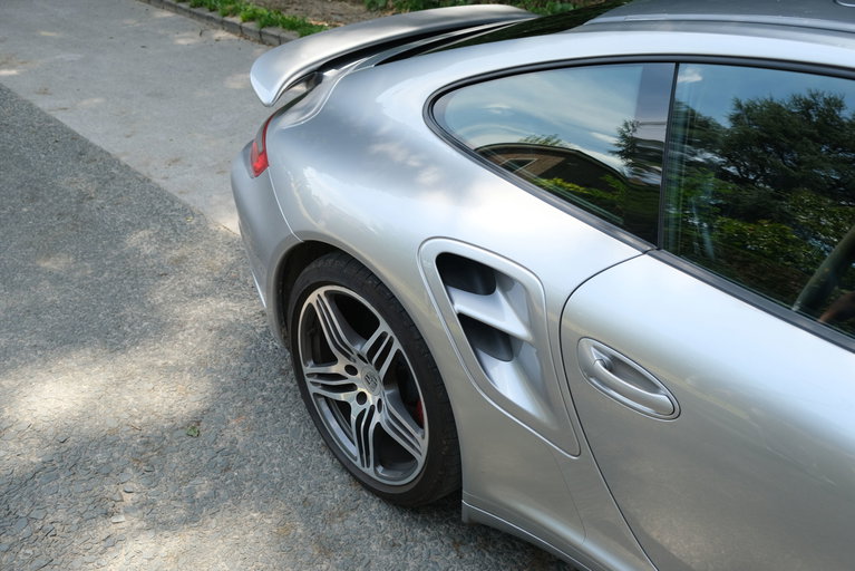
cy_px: 286
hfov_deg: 54.4
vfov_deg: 37.9
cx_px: 428
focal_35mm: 35
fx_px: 832
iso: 400
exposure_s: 1/400
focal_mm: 23.3
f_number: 4
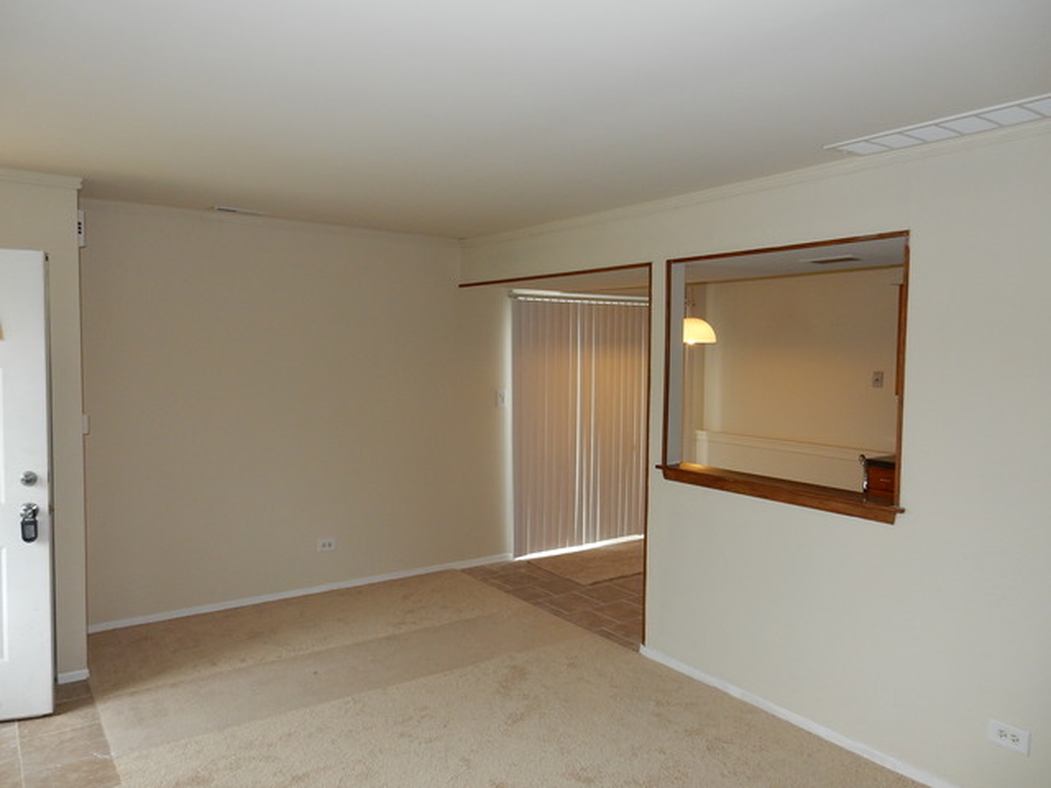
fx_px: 759
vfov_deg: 54.9
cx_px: 526
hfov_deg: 69.4
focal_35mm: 25
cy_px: 394
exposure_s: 1/30
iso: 200
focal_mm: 4.5
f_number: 3.7
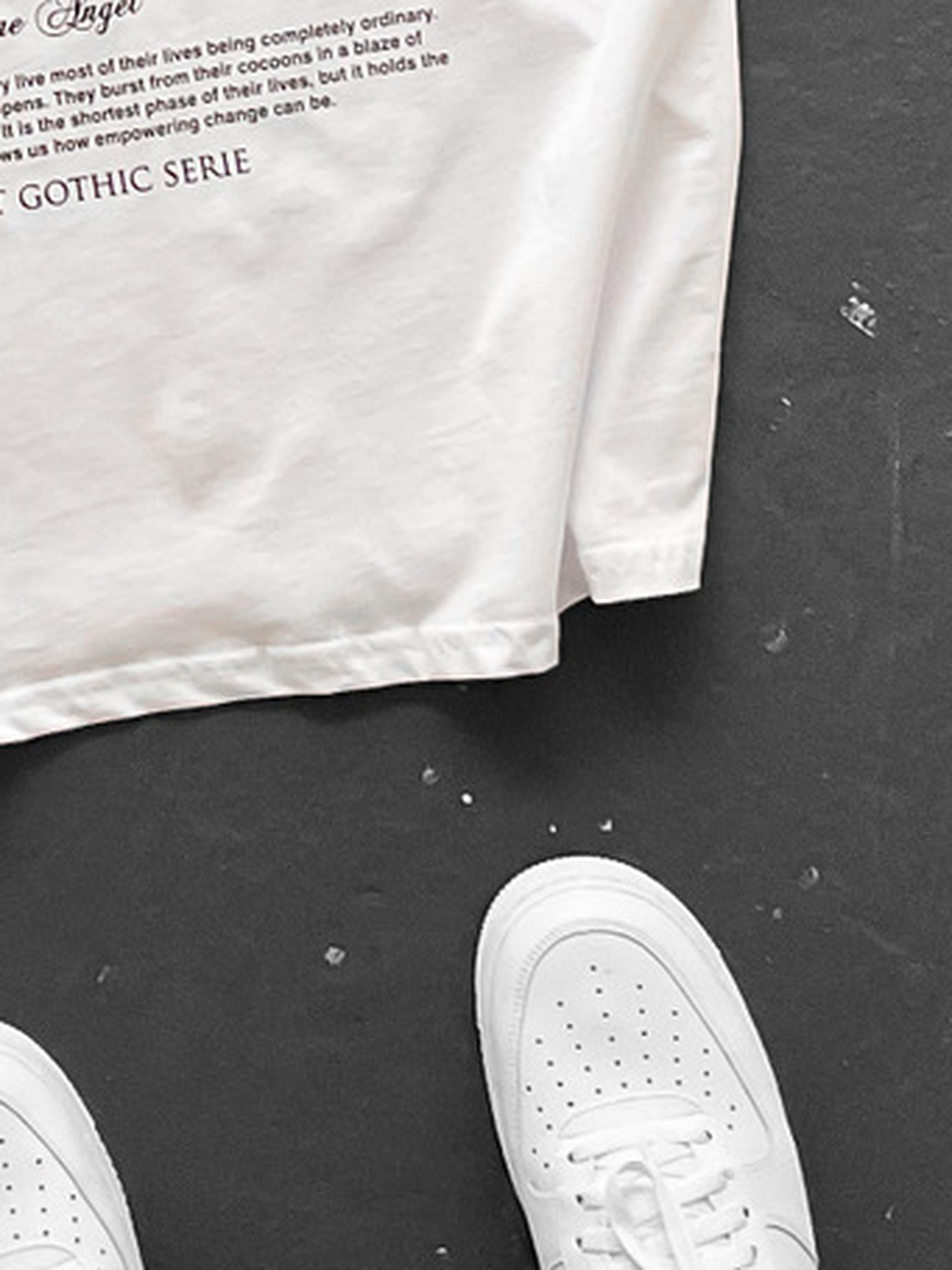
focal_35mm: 102
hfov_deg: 14.1
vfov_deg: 18.2
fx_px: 3742
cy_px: -296
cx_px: -162
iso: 125
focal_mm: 3
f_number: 1.8
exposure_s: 1/60
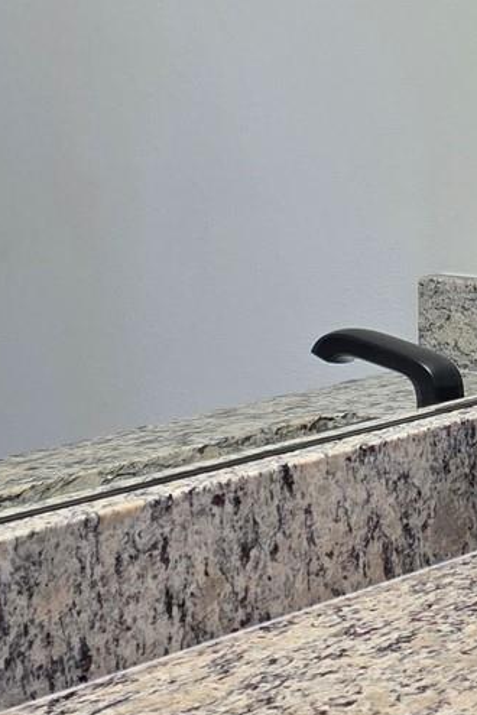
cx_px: 747
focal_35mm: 99
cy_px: 20
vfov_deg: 20.1
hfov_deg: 13.0
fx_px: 1967
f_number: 1.7
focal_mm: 6.25
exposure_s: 1/120
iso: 160
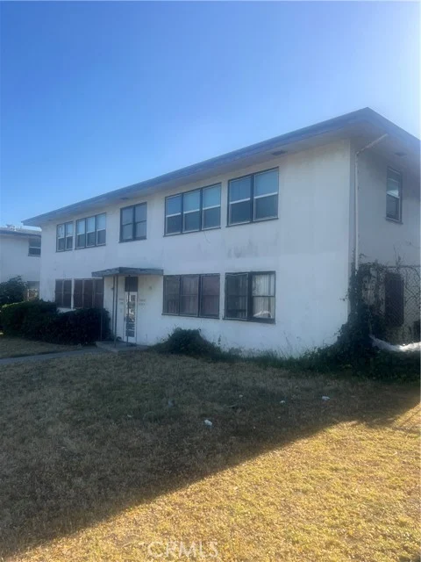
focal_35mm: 26
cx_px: 210
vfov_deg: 67.3
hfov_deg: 53.1
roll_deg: -1.7
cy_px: 281
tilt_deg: +2.0
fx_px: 422
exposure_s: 1/2994
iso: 50
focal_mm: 5.7
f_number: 1.5
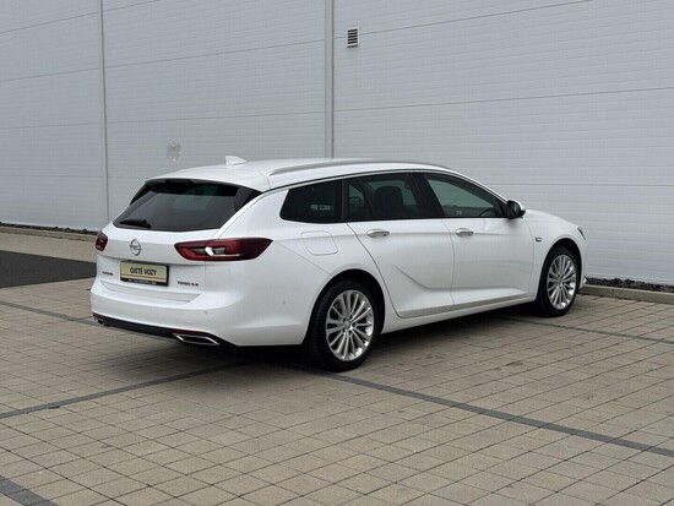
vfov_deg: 30.3
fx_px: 935
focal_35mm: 48
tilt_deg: -4.9
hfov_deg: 39.6
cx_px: 337
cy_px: 253
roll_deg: +0.8
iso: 64
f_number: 1.78
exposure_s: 1/715
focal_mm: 6.76
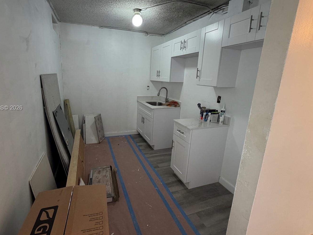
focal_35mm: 17
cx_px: 138
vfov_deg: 74.6
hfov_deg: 90.7
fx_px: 154
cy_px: 108
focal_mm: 2.22
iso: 160
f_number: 2.2
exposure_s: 1/60
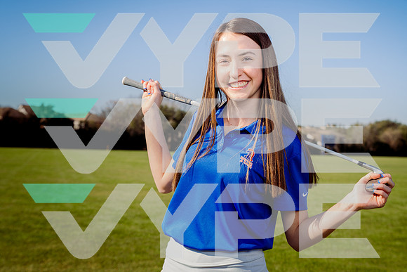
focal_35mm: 55
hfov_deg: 36.2
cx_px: 204
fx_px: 622
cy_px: 136
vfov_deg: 24.6
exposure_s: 1/250
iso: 125
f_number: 5.6
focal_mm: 55
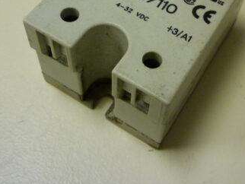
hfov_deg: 35.4
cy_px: 35
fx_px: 382
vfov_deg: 26.5
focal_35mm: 54
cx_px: 141
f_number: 3.3
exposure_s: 1/30
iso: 320
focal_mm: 5.2
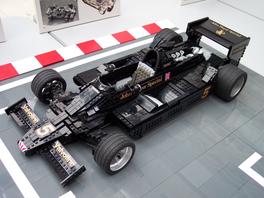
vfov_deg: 37.7
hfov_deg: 49.0
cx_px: 132
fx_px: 290
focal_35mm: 38
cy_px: 99
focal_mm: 8
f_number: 2.8
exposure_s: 1/180
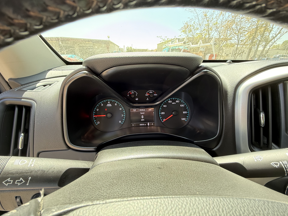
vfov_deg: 81.7
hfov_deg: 98.2
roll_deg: -1.4
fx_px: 125
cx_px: 144
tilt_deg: -22.4
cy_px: 104
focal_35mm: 15
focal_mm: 2.22
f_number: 2.2
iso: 160
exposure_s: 1/99
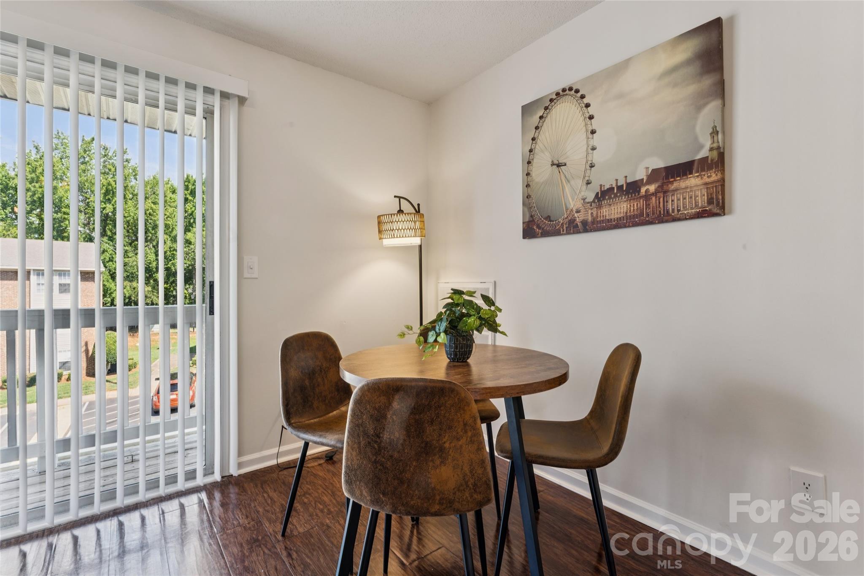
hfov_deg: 95.0
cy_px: 288
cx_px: 432
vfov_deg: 72.0
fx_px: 396
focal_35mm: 16
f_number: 13
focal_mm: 16.5
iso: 100
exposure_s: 1/4
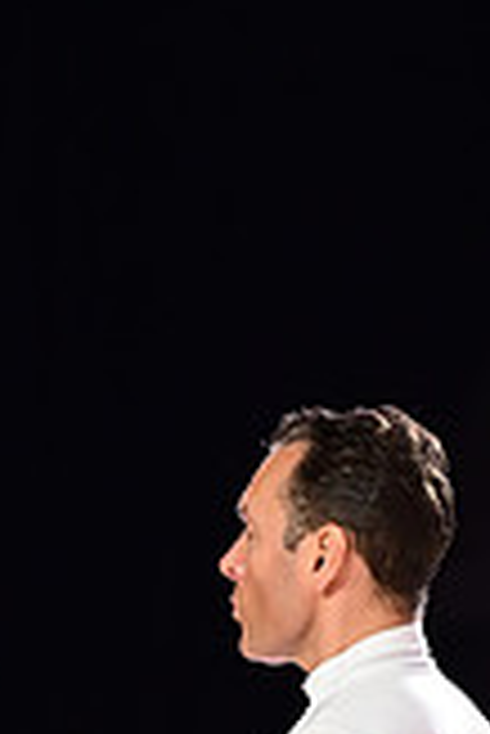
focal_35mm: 587
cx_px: -36
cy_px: 1207
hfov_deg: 2.3
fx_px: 11958
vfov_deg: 3.5
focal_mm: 165
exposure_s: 1/320
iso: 1600
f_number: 2.8
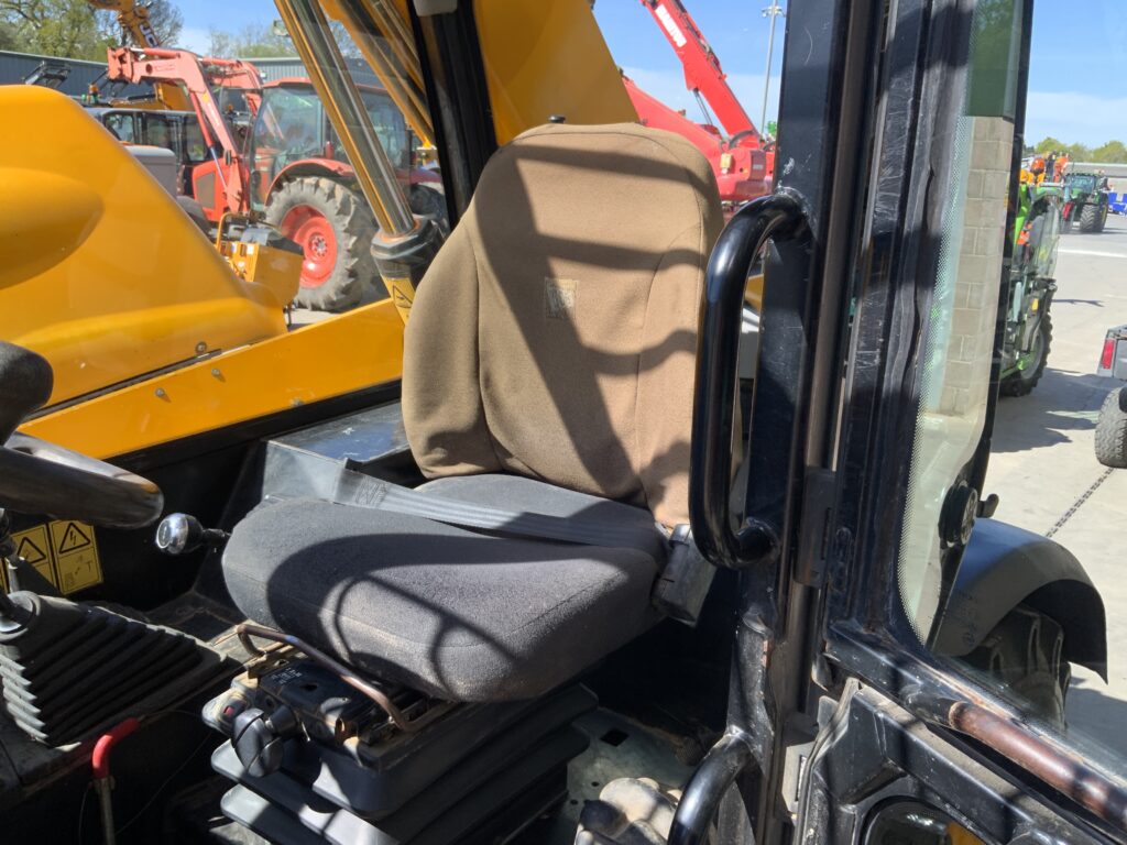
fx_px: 944
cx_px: 564
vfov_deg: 48.2
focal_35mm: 29
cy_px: 422
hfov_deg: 61.7
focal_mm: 3
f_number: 1.8
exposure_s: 1/365
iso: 16
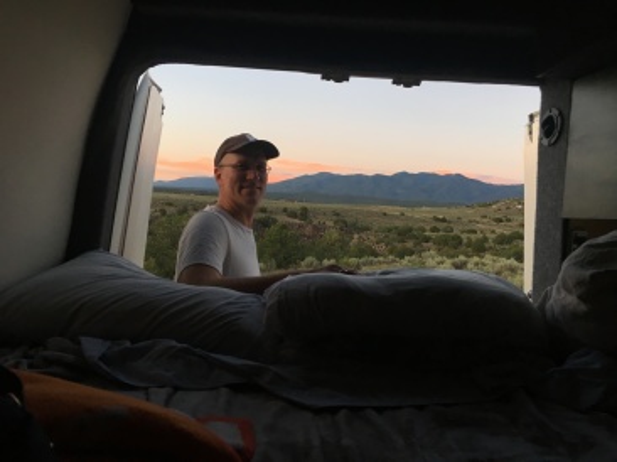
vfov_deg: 48.2
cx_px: 308
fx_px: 517
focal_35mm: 29
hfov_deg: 61.7
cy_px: 231
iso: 25
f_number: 2.2
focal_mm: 4.15
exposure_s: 1/40
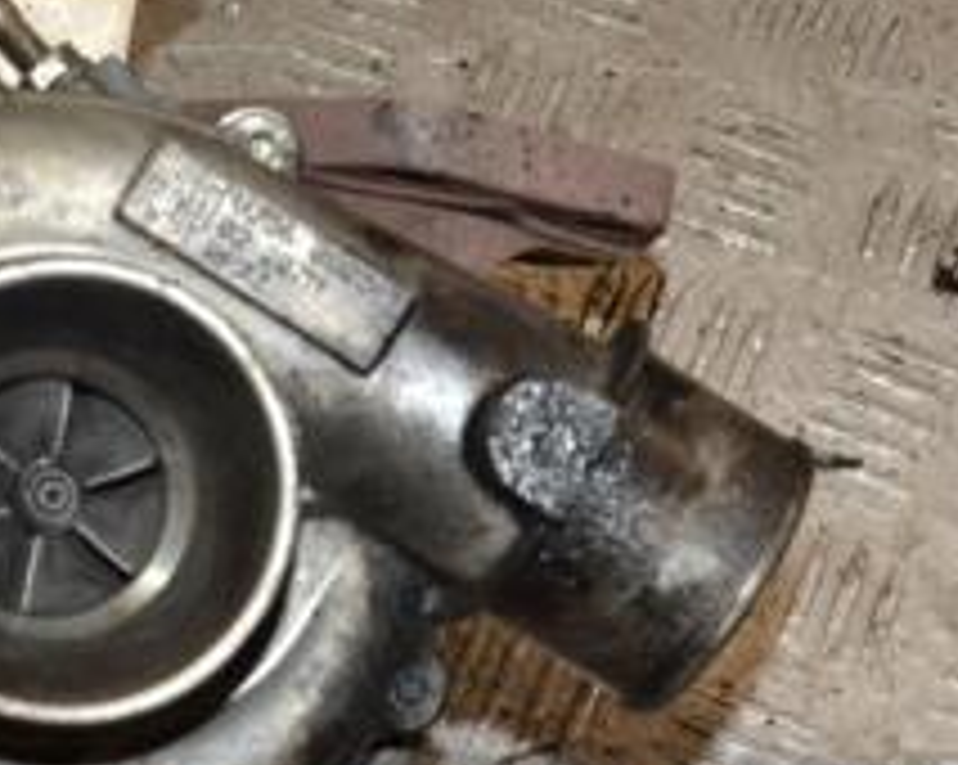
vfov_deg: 12.9
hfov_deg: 16.0
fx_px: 3371
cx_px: 90
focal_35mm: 119
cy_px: 220
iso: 800
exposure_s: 1/200
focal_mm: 30
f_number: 9
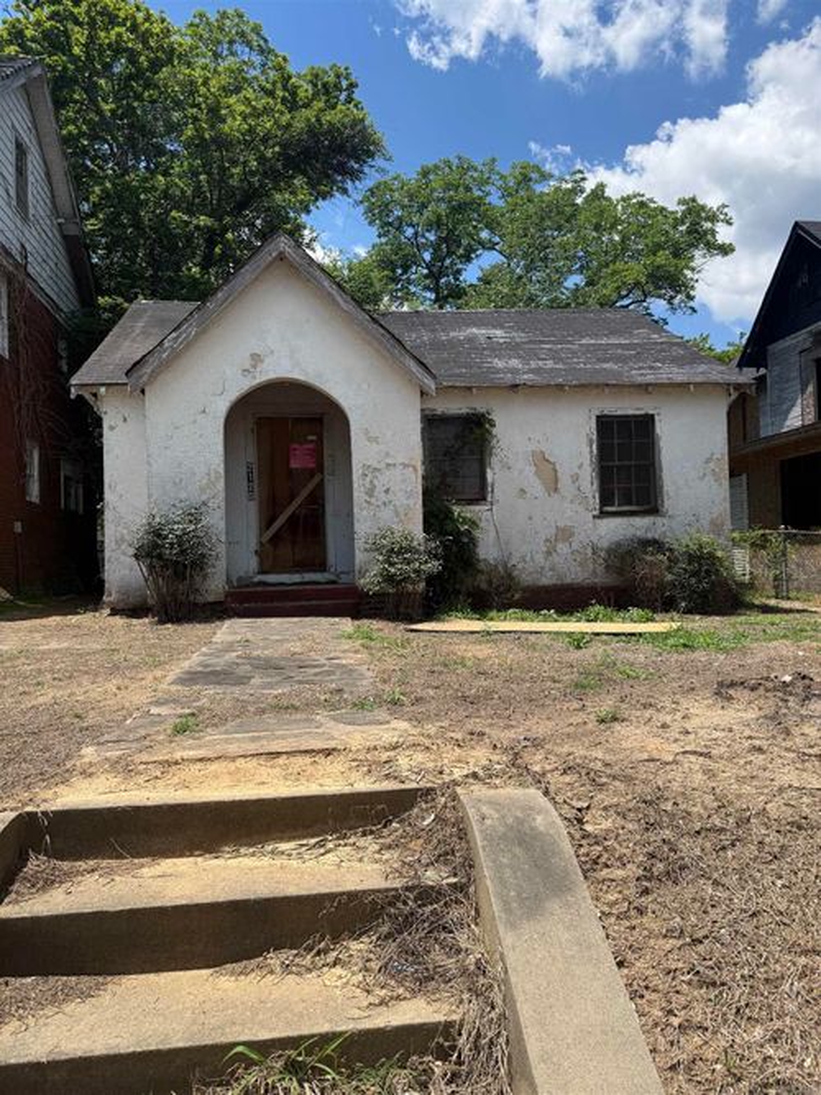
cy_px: 548
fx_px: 759
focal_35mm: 24
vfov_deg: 71.6
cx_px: 410
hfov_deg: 56.8
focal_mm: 6.76
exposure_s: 1/4673
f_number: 1.78
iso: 80
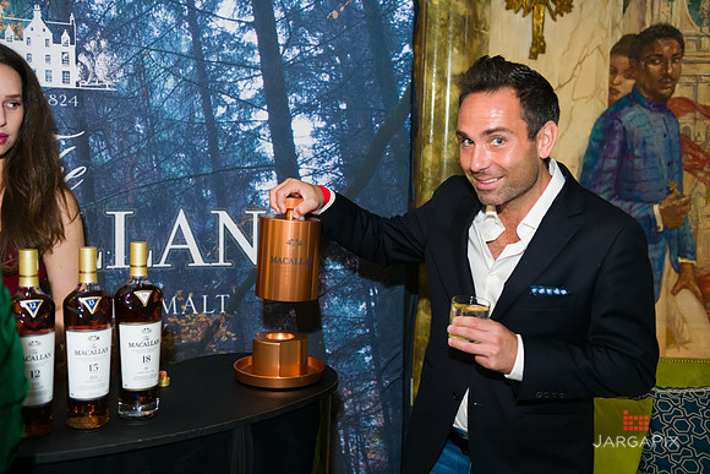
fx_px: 789
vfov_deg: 33.4
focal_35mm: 40
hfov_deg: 48.4
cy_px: 237
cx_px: 355
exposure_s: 1/125
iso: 1600
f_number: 3.2
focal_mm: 40
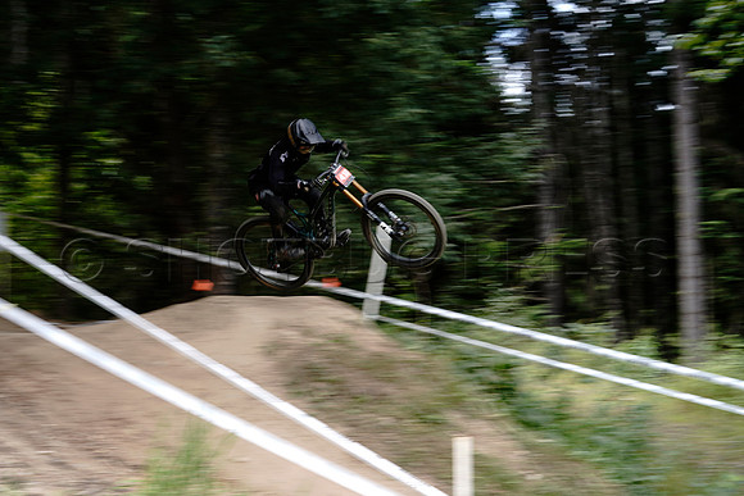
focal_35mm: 70
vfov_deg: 19.5
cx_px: 372
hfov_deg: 28.8
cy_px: 248
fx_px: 1447
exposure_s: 1/60
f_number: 5.6
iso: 50
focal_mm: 70
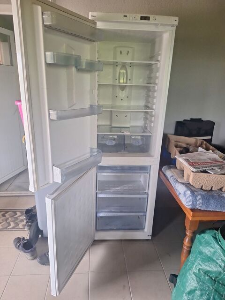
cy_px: 150
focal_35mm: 23
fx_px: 199
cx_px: 112
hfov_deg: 58.9
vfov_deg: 73.9
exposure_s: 1/25
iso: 250
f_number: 1.8
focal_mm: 5.54
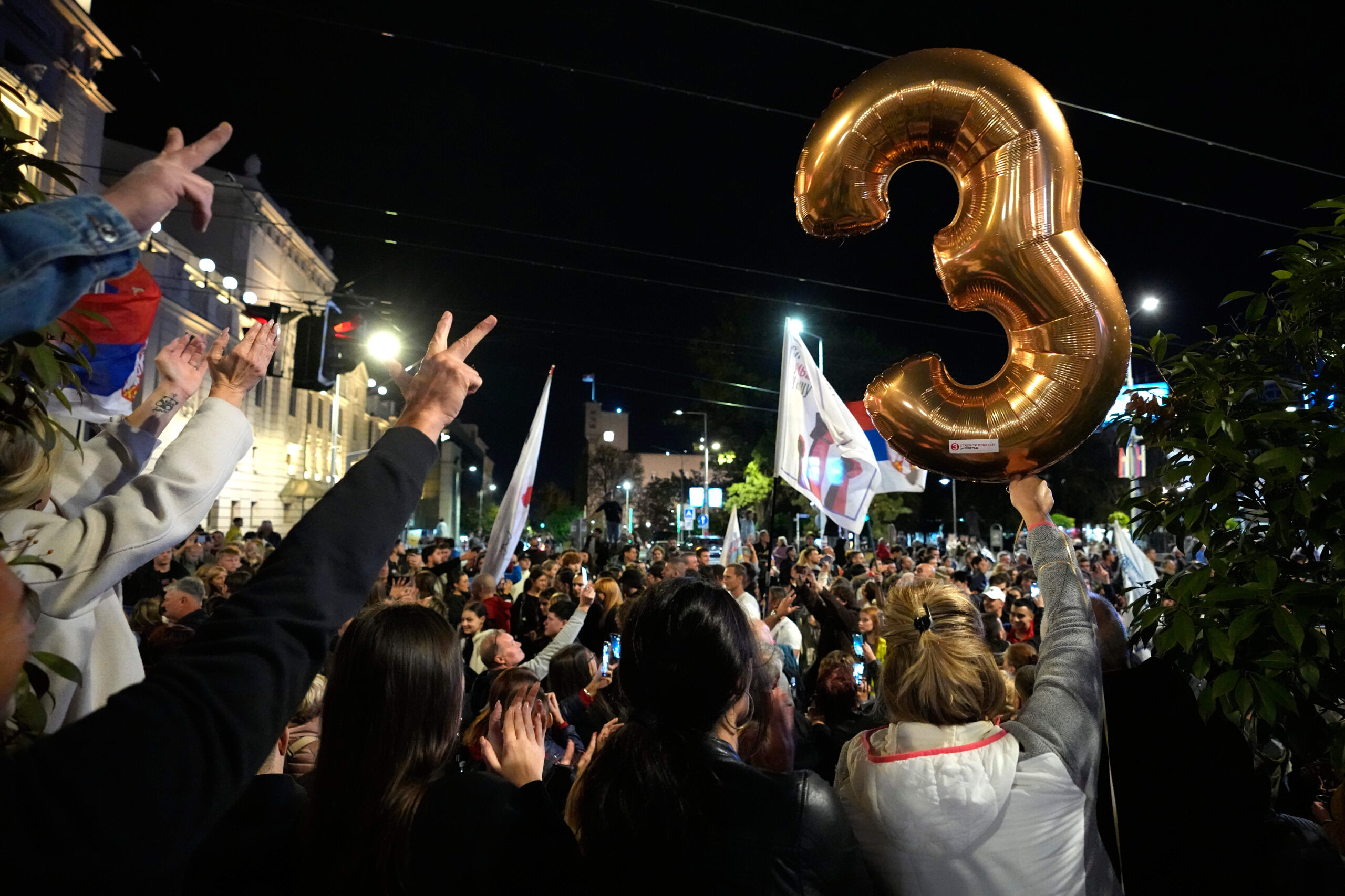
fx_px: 598
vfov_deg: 73.8
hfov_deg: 96.7
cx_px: 672
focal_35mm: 16
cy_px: 448
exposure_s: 1/125
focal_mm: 16
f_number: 2.8
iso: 12800
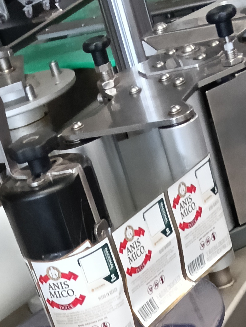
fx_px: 1002
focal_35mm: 106
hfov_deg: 14.0
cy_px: 555
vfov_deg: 16.2
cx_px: 150
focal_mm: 3.98
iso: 800
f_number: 1.8
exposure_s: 1/25
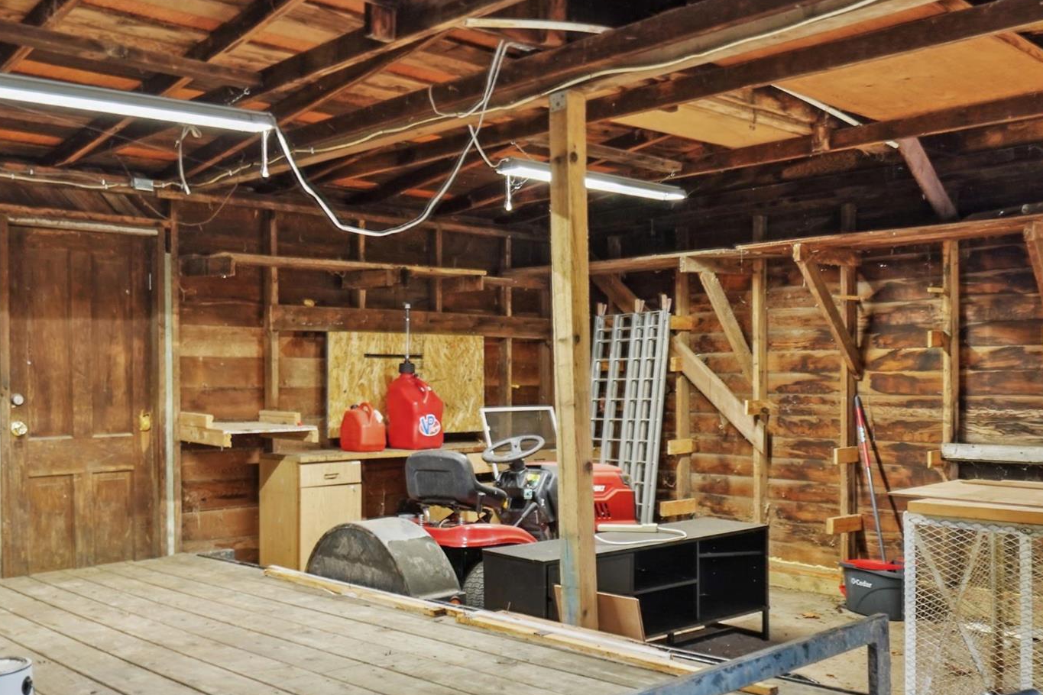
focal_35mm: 36
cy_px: 406
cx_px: 528
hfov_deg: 53.1
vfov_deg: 36.8
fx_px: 1043
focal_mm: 16
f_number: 8
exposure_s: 1/5
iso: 400
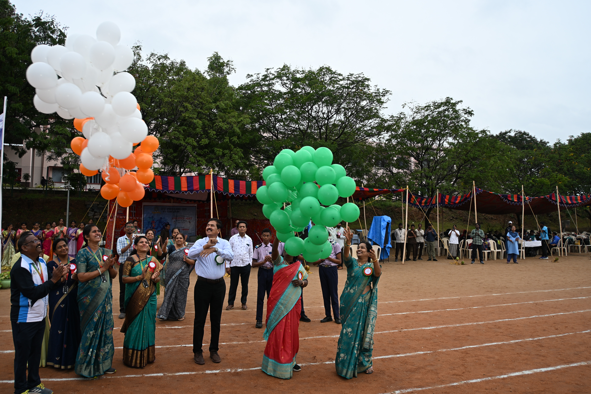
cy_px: 197
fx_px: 751
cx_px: 296
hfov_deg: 43.0
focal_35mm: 46
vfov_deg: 29.4
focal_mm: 30.5
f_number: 7.1
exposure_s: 1/200
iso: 100
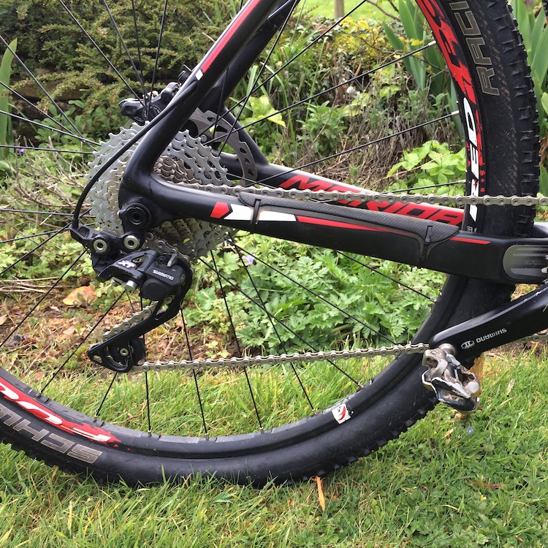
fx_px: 627
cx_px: 367
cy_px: 279
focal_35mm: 35
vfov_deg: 47.2
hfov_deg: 46.5
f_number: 2.2
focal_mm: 4.15
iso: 50
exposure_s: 1/100
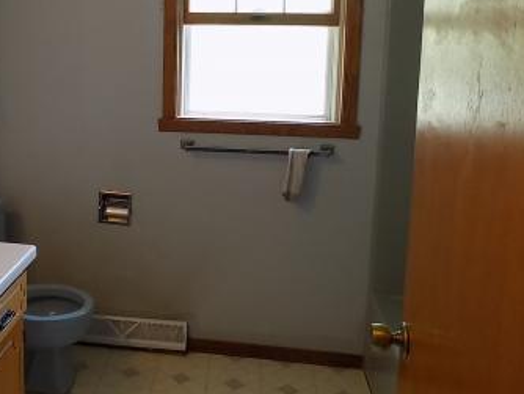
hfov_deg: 44.8
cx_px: 118
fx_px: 606
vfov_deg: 35.4
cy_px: 111
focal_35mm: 40
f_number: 3.1
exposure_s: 1/30
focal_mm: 4
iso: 180
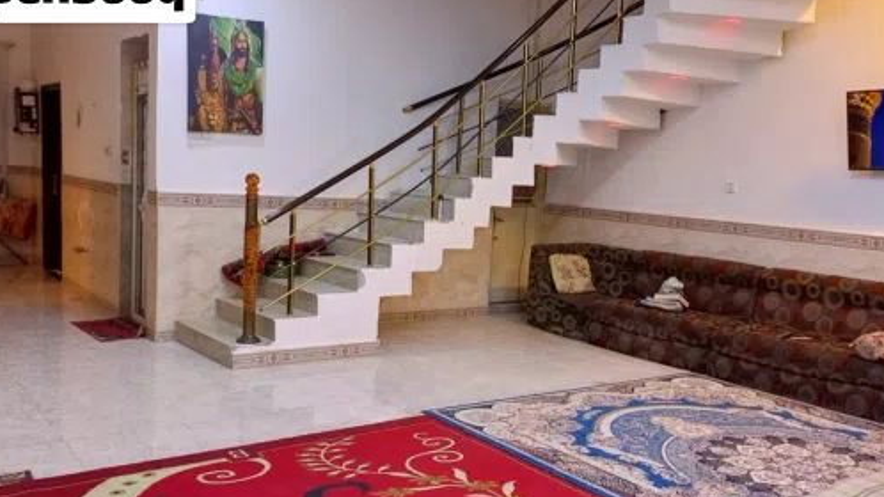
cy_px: 279
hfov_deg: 56.6
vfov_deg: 33.7
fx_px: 820
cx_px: 463
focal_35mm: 35
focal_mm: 4.69
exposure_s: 1/50
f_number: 1.79
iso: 934
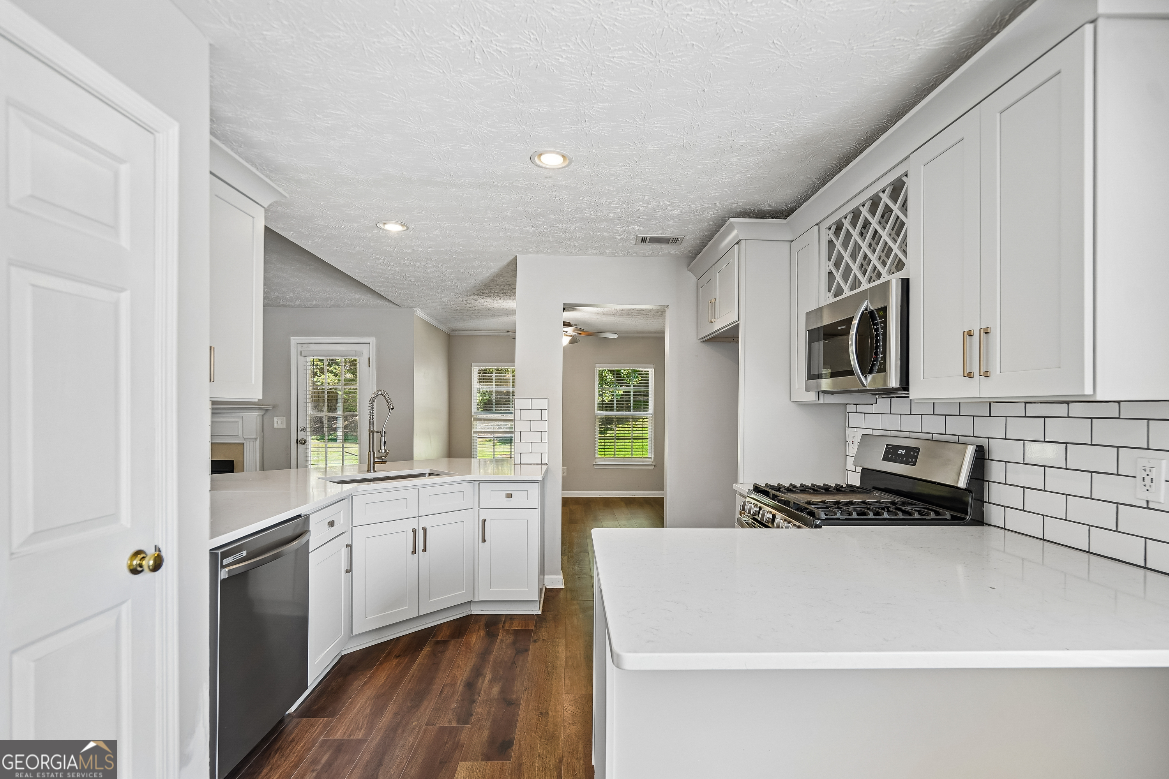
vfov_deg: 73.7
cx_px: 584
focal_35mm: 16
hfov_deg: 96.7
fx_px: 520
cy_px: 390
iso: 100
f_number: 4
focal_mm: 16
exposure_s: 1/30
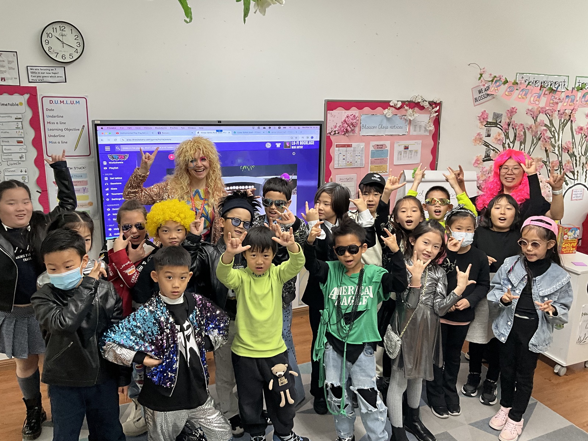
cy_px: 220
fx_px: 493
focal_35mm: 29
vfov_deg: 48.2
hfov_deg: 61.7
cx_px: 294
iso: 100
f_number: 1.8
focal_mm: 3
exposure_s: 1/60
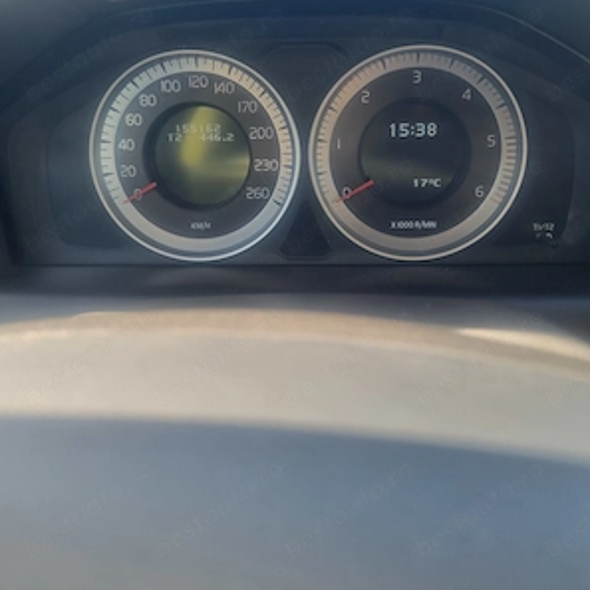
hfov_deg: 52.5
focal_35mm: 31
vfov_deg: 52.2
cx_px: 296
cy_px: 240
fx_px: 598
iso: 50
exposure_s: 1/219
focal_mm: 5.4
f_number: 1.8
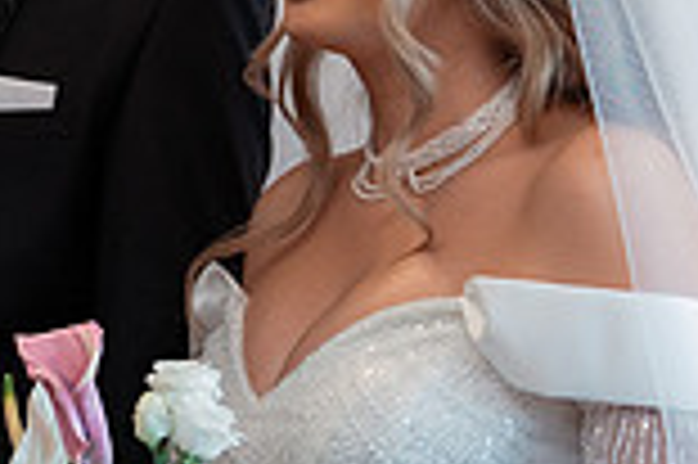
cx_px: -3
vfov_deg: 9.2
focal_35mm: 148
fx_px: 2866
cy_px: 269
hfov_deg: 13.7
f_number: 2.8
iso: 640
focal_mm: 34
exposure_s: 1/250
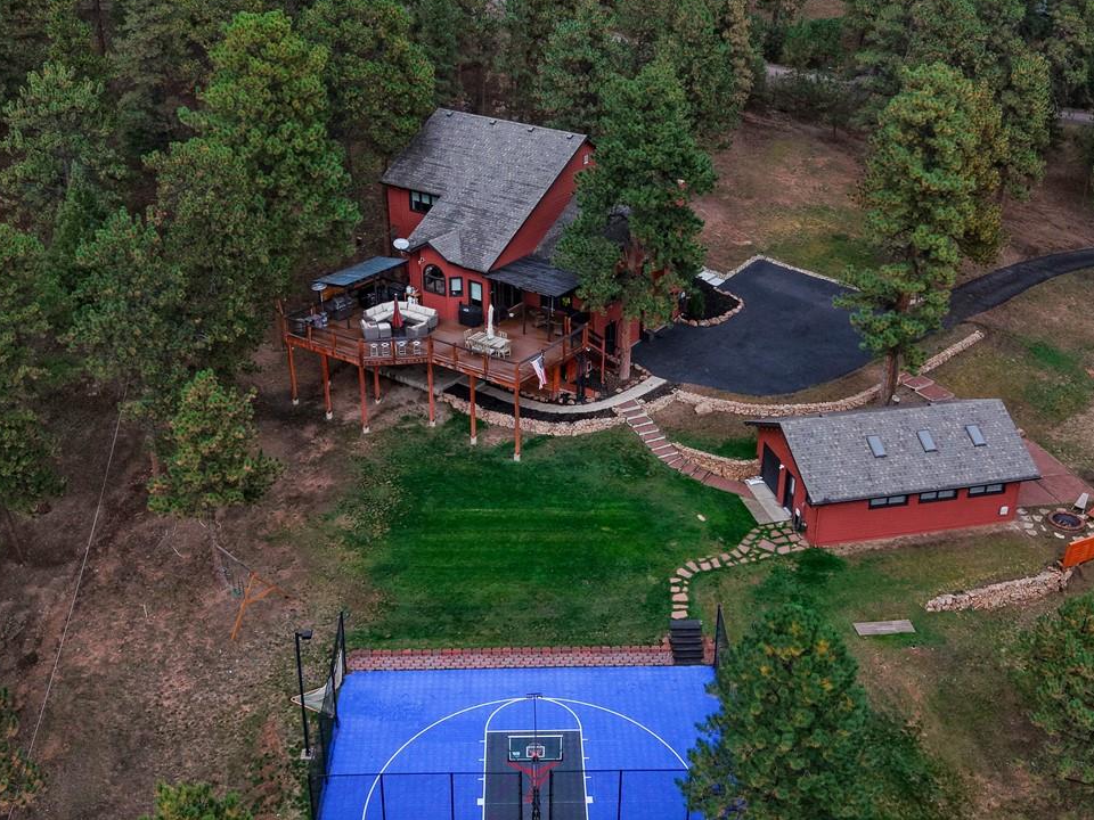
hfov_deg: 46.8
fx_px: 1264
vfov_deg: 36.0
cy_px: 393
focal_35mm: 40
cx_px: 555
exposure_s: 1/1000
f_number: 1.8
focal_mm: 8.67
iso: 200
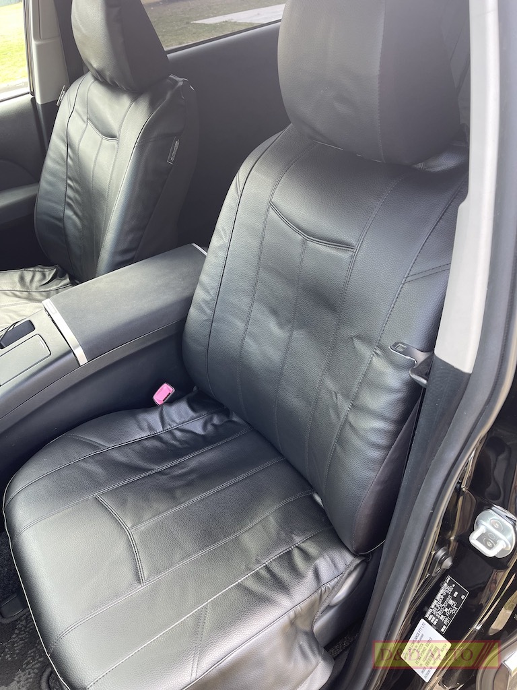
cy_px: 345
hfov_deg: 53.1
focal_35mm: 26
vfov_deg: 67.3
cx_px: 258
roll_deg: +8.9
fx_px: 518
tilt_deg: -34.5
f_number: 1.6
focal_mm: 5.1
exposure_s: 1/121
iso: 125
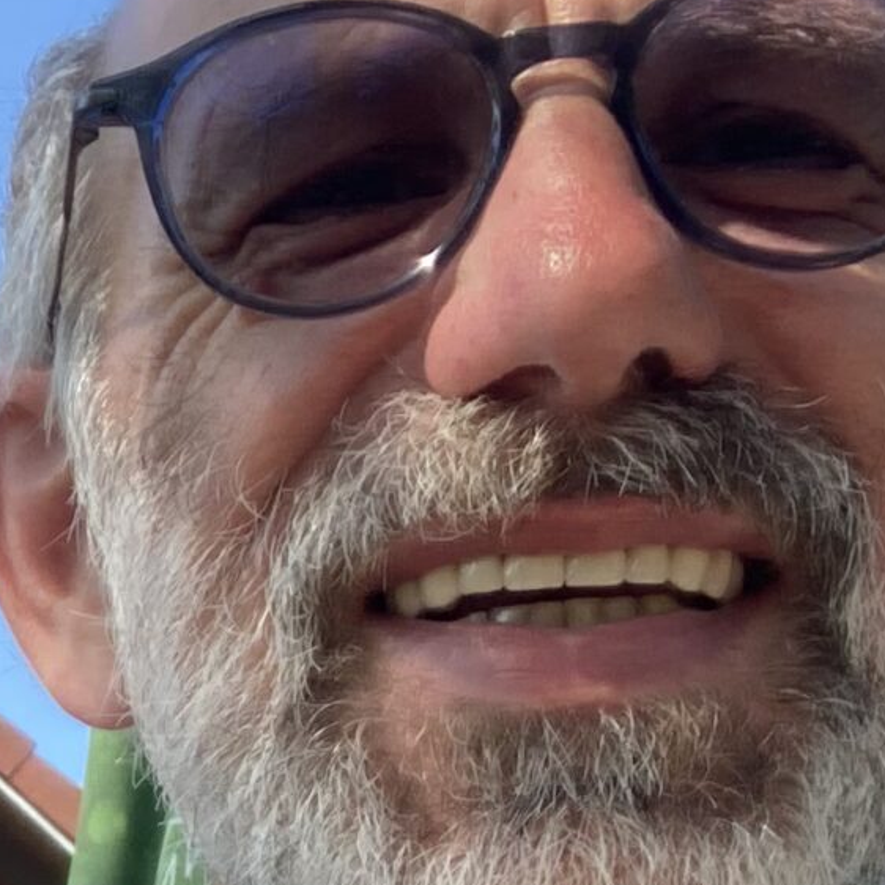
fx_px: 3731
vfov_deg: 12.9
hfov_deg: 12.6
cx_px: -567
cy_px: 1264
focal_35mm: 129
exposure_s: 1/121
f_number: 2.2
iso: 20
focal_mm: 2.87
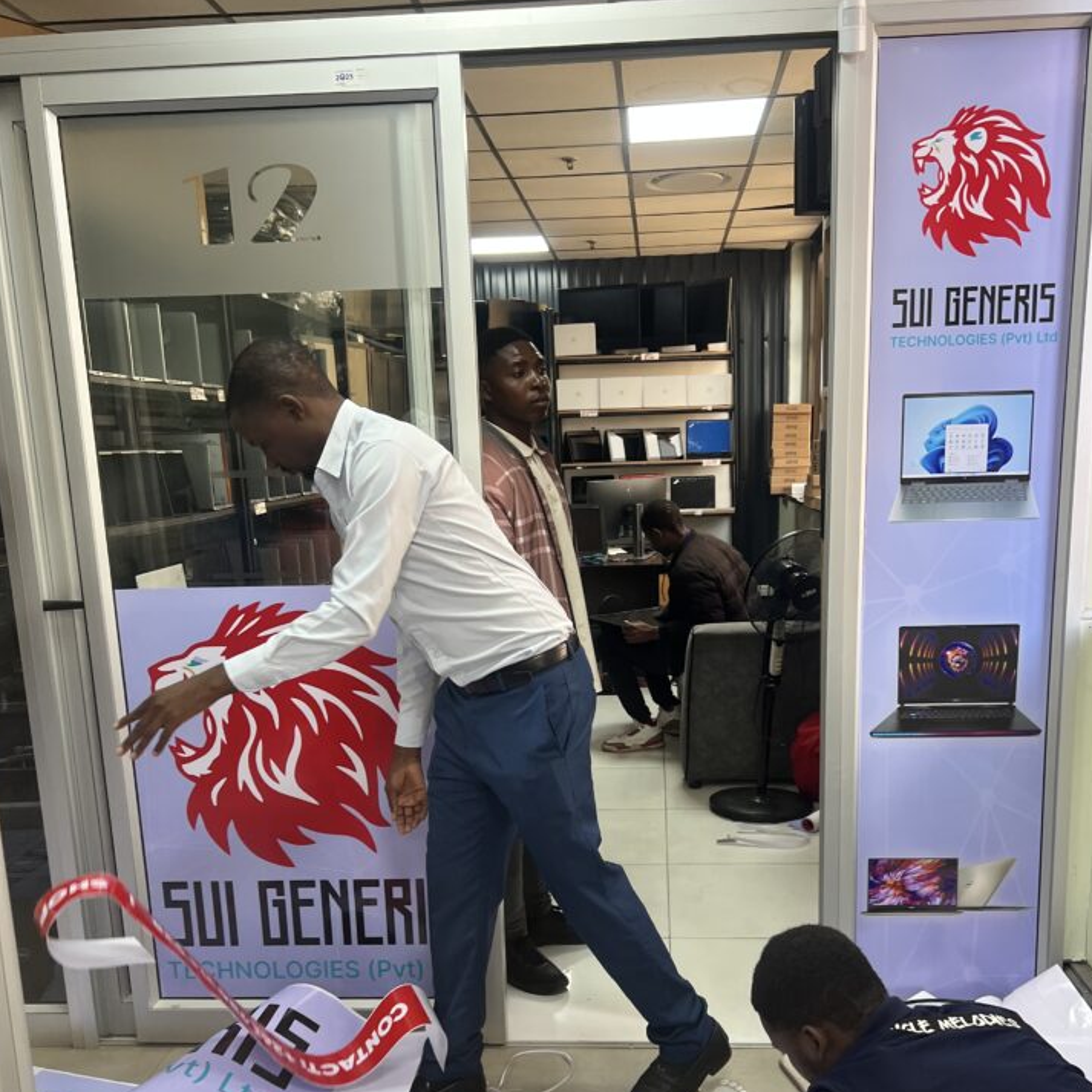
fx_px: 1178
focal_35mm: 33
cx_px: 574
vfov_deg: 49.2
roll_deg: +1.1
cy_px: 697
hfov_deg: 49.7
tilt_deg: -12.8
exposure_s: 1/119
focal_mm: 5.7
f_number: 1.5
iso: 125
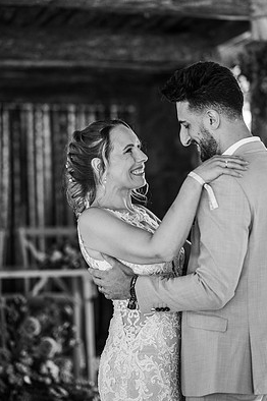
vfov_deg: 21.0
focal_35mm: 97
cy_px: 193
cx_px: 151
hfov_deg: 14.1
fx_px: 1081
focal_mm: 85
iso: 1250
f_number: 2.2
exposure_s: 1/200
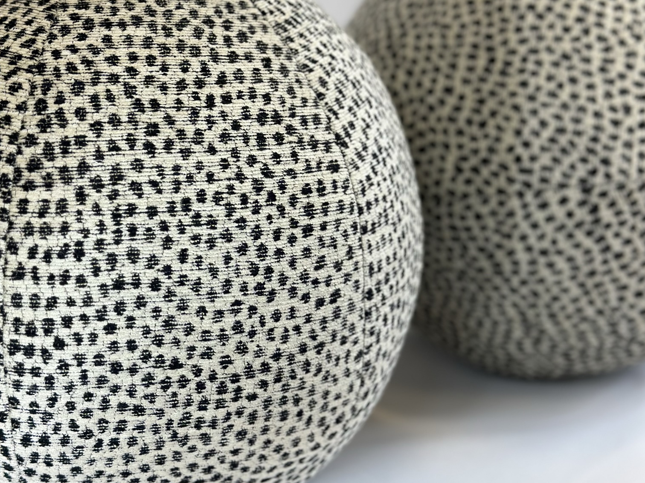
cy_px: 191
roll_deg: +0.3
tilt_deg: -16.5
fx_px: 1211
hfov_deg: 29.8
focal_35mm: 65
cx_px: 327
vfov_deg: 22.6
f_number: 1.78
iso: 100
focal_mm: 6.86
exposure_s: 1/120
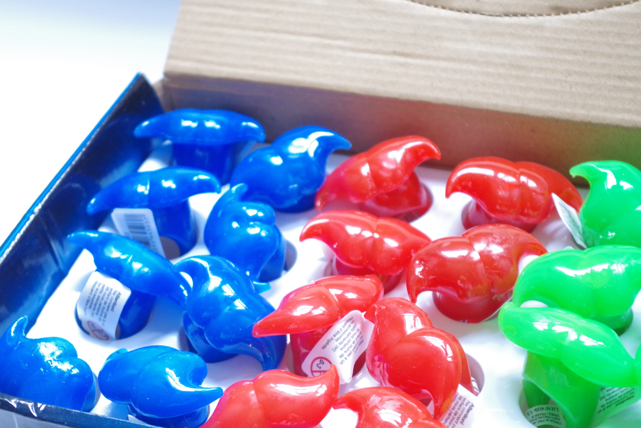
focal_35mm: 75
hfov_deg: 27.0
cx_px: 320
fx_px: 1335
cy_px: 214
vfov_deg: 18.2
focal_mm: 50
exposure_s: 1/13
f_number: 5.6
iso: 800
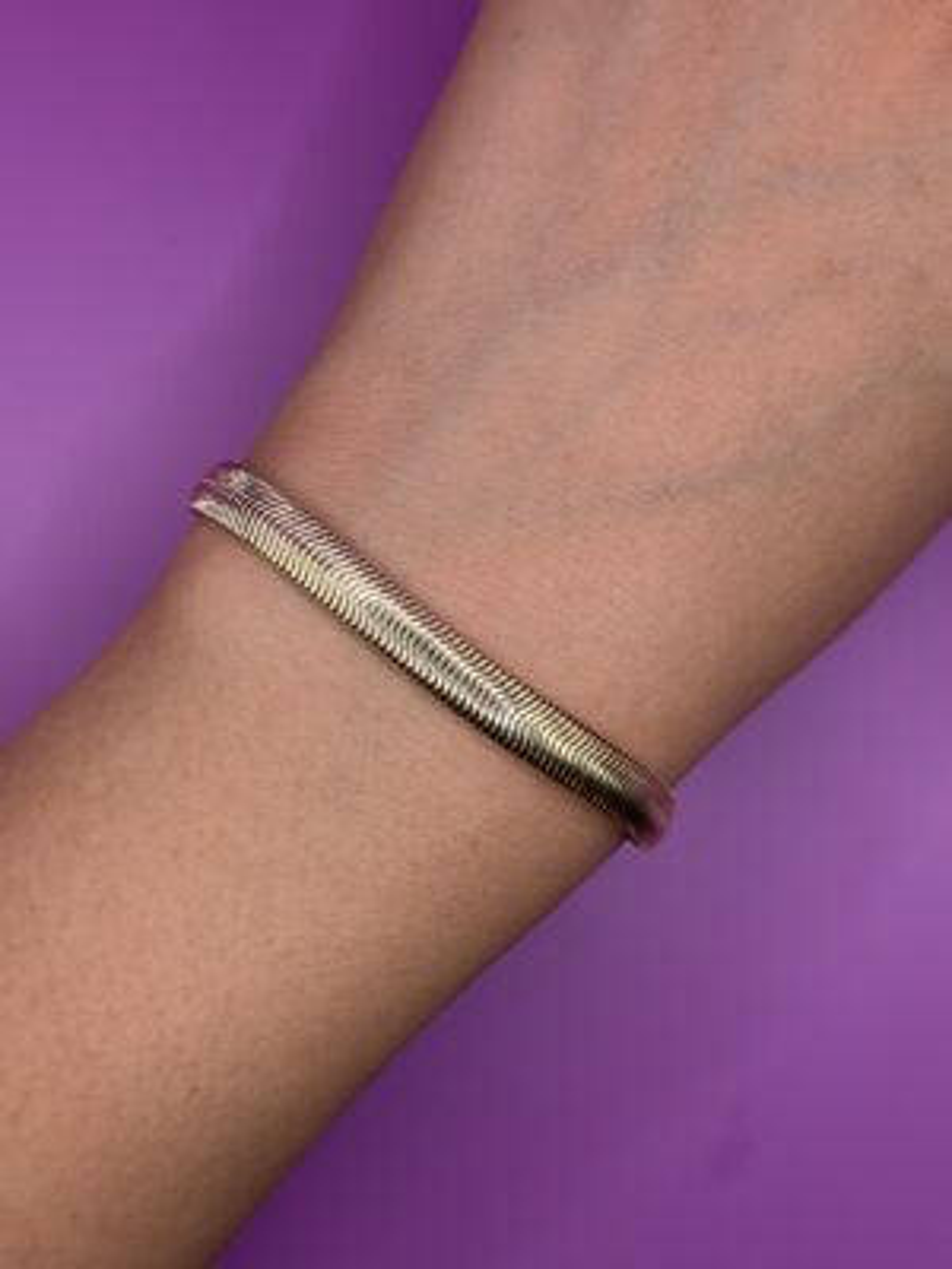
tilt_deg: -87.7
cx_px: 476
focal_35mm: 48
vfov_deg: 39.7
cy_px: 634
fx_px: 1760
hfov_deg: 30.3
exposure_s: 1/371
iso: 80
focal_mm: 6.76
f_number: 1.78
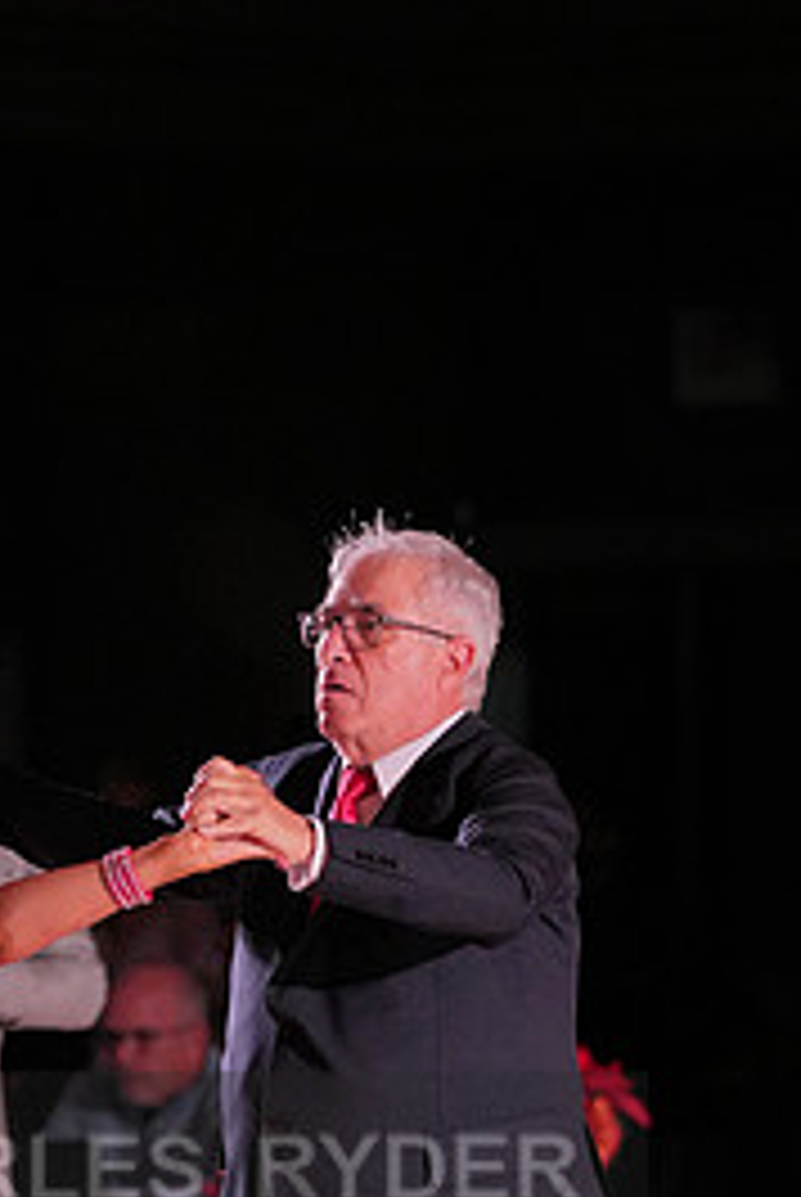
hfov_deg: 3.7
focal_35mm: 370
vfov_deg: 5.6
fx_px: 12316
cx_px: 29
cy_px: 1224
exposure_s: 1/500
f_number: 4
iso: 2500
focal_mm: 170
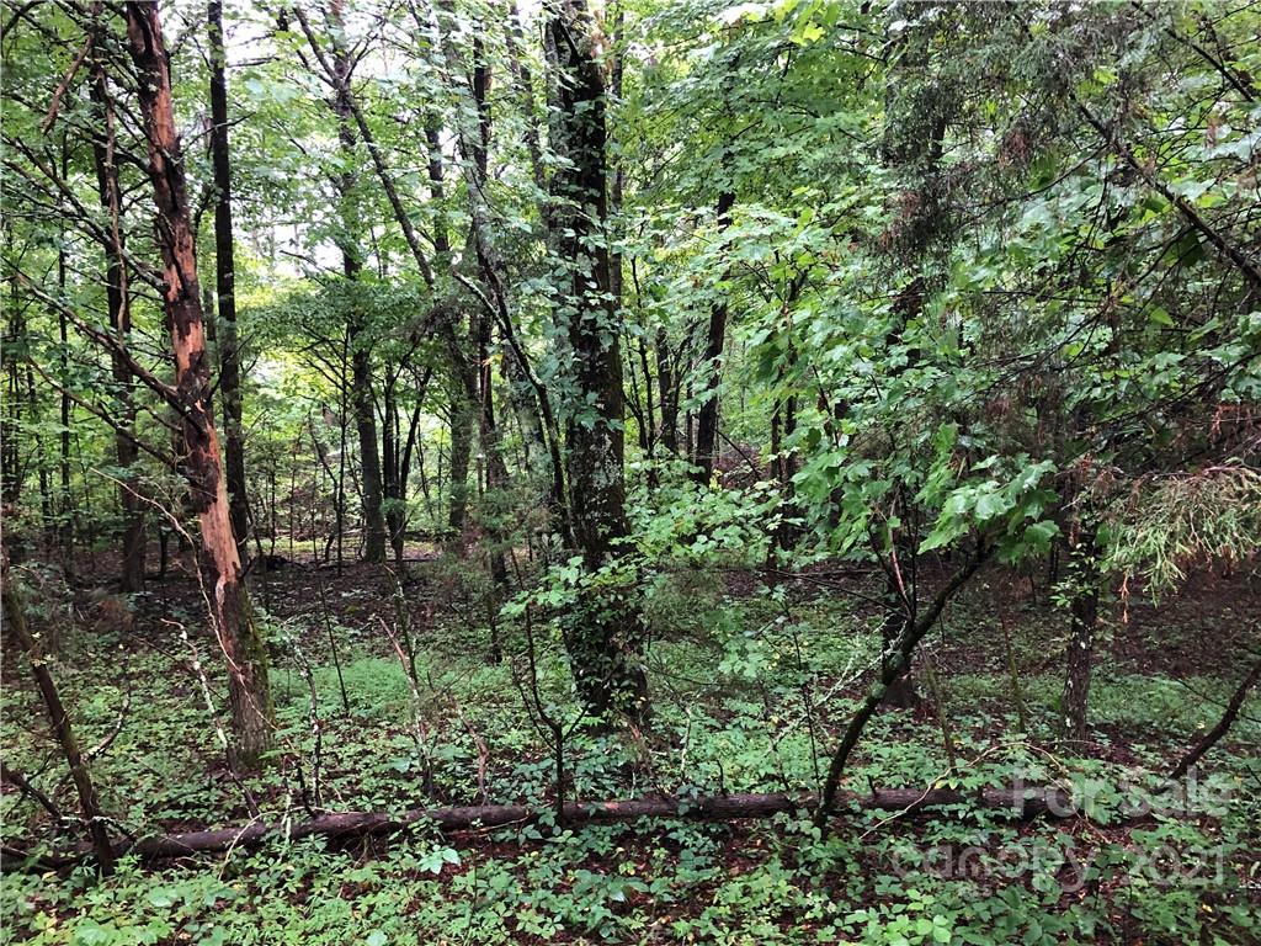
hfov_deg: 63.4
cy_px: 473
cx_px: 630
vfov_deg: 49.7
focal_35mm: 28
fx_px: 1020
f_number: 1.8
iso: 64
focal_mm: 4
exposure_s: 1/15
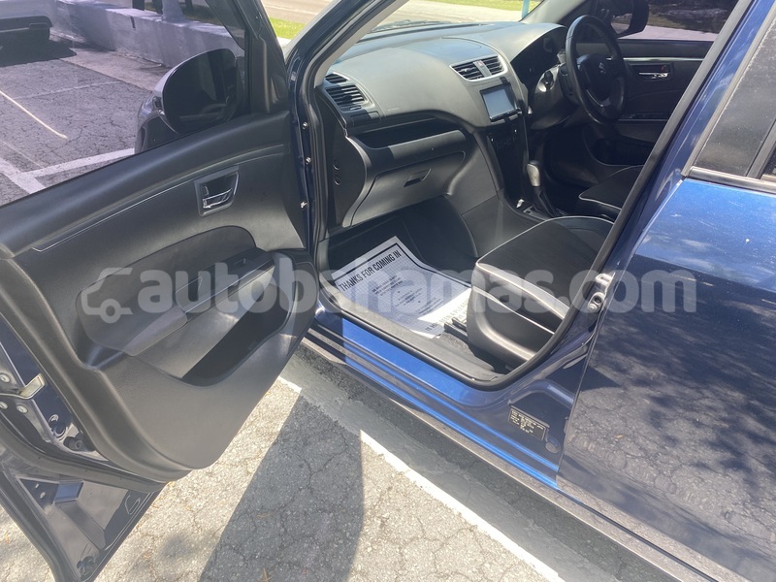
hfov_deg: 67.3
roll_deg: +2.4
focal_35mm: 26
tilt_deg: -34.5
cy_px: 291
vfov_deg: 53.1
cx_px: 388
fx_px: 583
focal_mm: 4.25
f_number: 1.8
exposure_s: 1/370
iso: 32
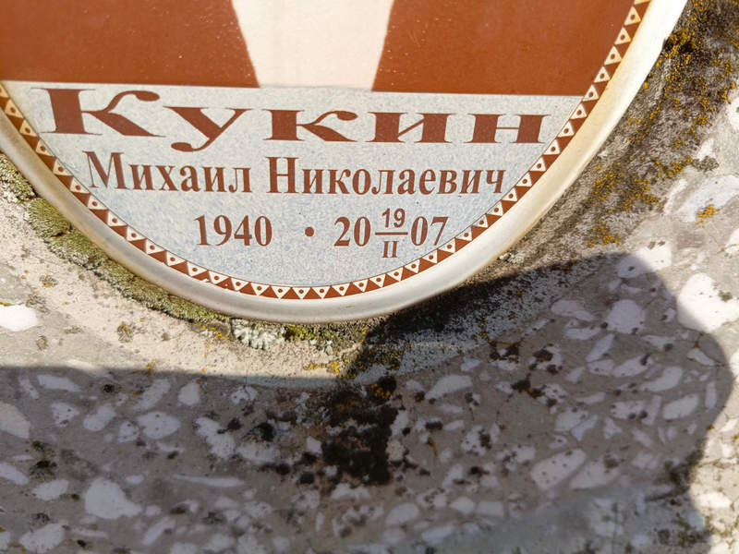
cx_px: 370
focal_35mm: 25
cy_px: 277
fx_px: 534
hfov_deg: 69.4
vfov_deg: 54.9
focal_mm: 4.76
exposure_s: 1/1230
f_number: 1.69
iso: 117
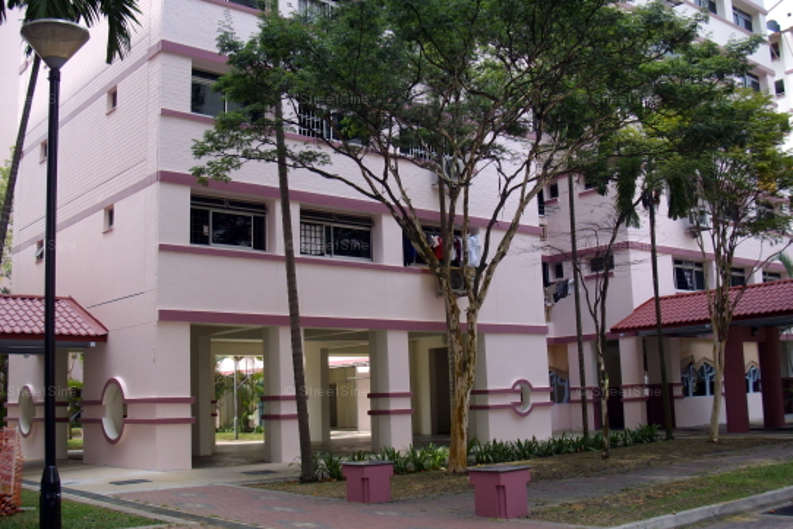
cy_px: 247
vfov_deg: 34.2
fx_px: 860
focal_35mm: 39
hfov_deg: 49.5
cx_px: 394
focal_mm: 6.2
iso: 80
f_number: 2.8
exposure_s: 1/400
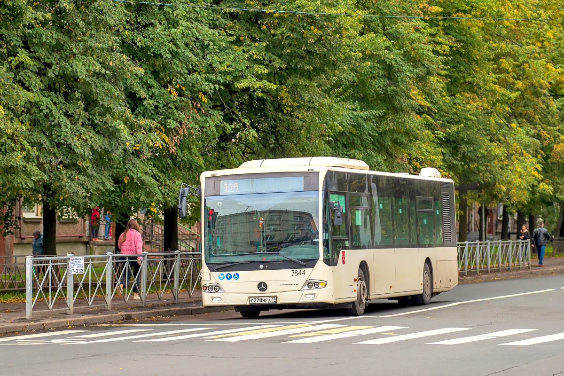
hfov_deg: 18.6
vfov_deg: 12.5
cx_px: 282
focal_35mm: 110
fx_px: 1723
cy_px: 188
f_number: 3.5
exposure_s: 1/800
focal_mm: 110
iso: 250
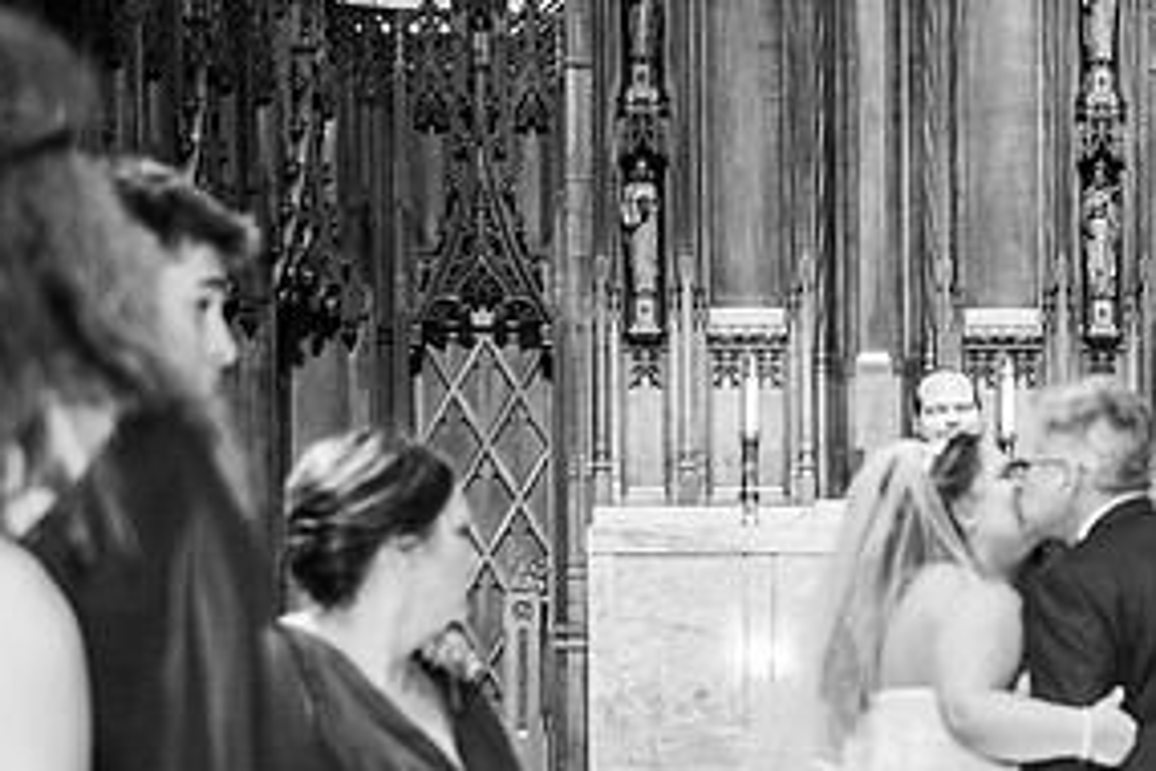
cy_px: 655
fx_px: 3660
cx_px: 1059
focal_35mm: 114
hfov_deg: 17.7
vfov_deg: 12.0
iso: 2500
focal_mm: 56
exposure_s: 1/100
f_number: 2.8
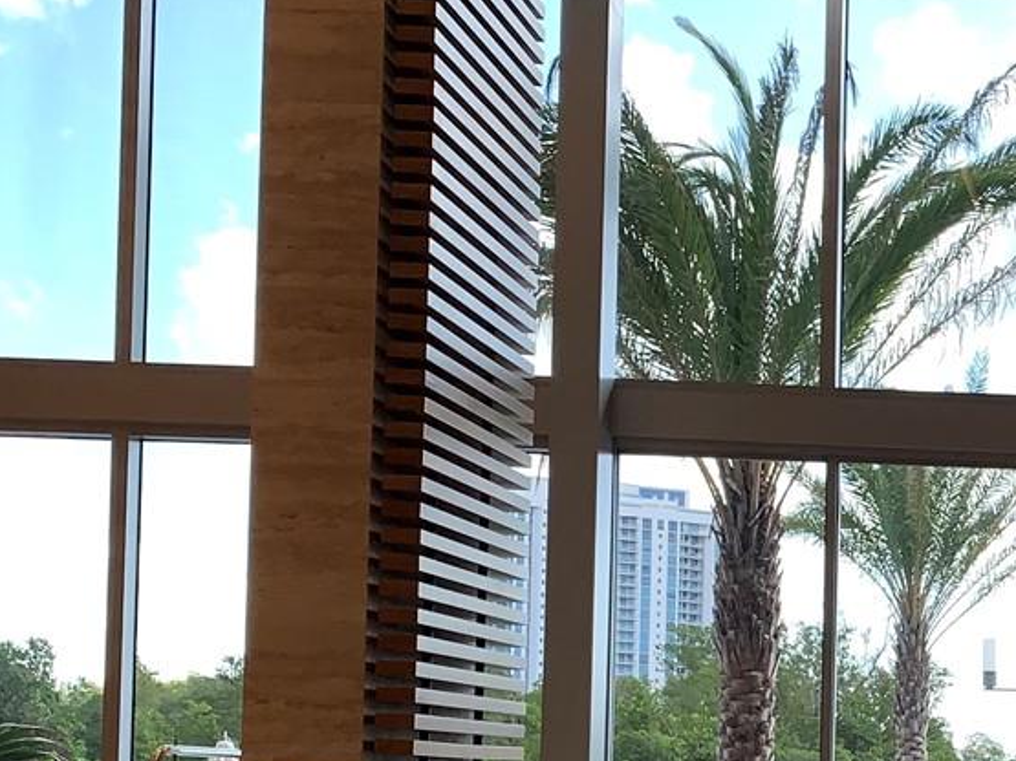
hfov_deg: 23.3
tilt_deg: +1.3
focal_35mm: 75
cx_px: 1283
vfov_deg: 19.0
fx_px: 2201
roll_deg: -1.5
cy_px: 792
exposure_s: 1/172
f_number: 1.8
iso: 32
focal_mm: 4.25
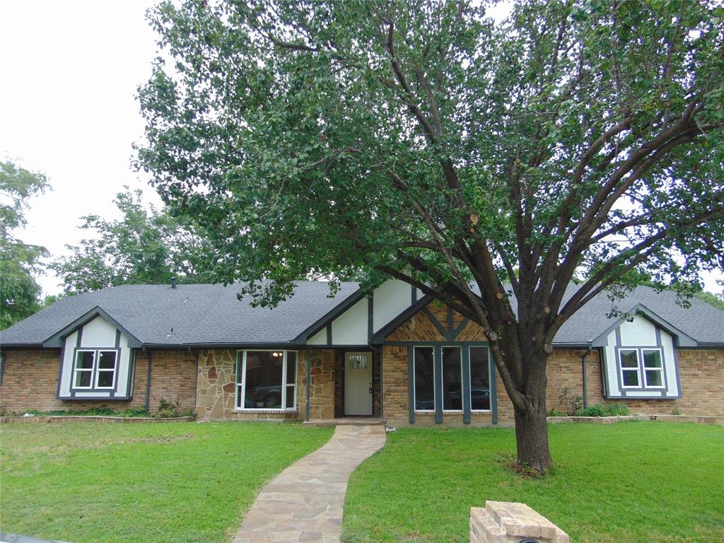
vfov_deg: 54.9
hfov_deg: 69.4
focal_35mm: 25
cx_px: 362
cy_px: 272
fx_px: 523
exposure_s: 1/250
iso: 80
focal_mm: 4.5
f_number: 3
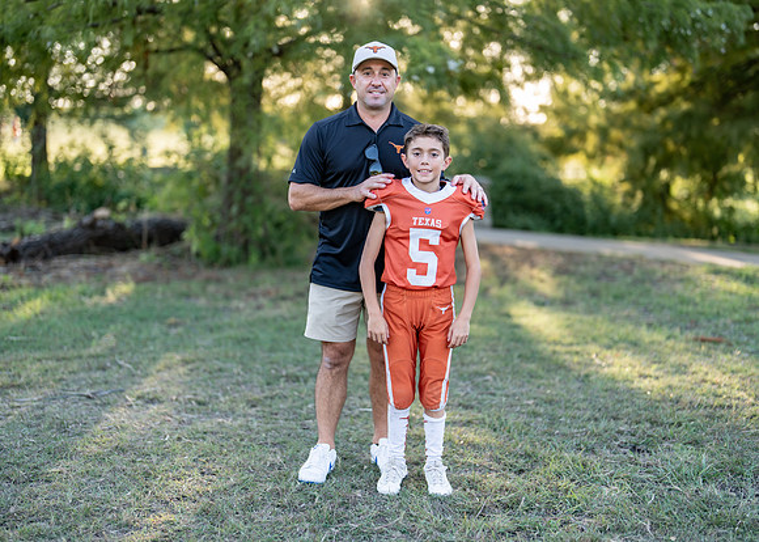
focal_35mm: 52
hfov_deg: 37.2
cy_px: 271
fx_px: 1129
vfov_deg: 27.0
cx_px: 380
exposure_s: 1/640
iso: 100
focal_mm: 50
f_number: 1.2
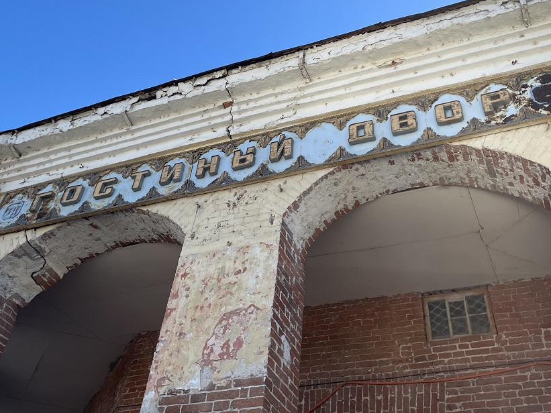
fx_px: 605
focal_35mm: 38
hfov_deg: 49.0
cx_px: 274
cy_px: 116
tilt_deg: +46.9
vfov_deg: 37.0
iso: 32
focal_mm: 4.2
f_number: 1.6
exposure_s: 1/1595
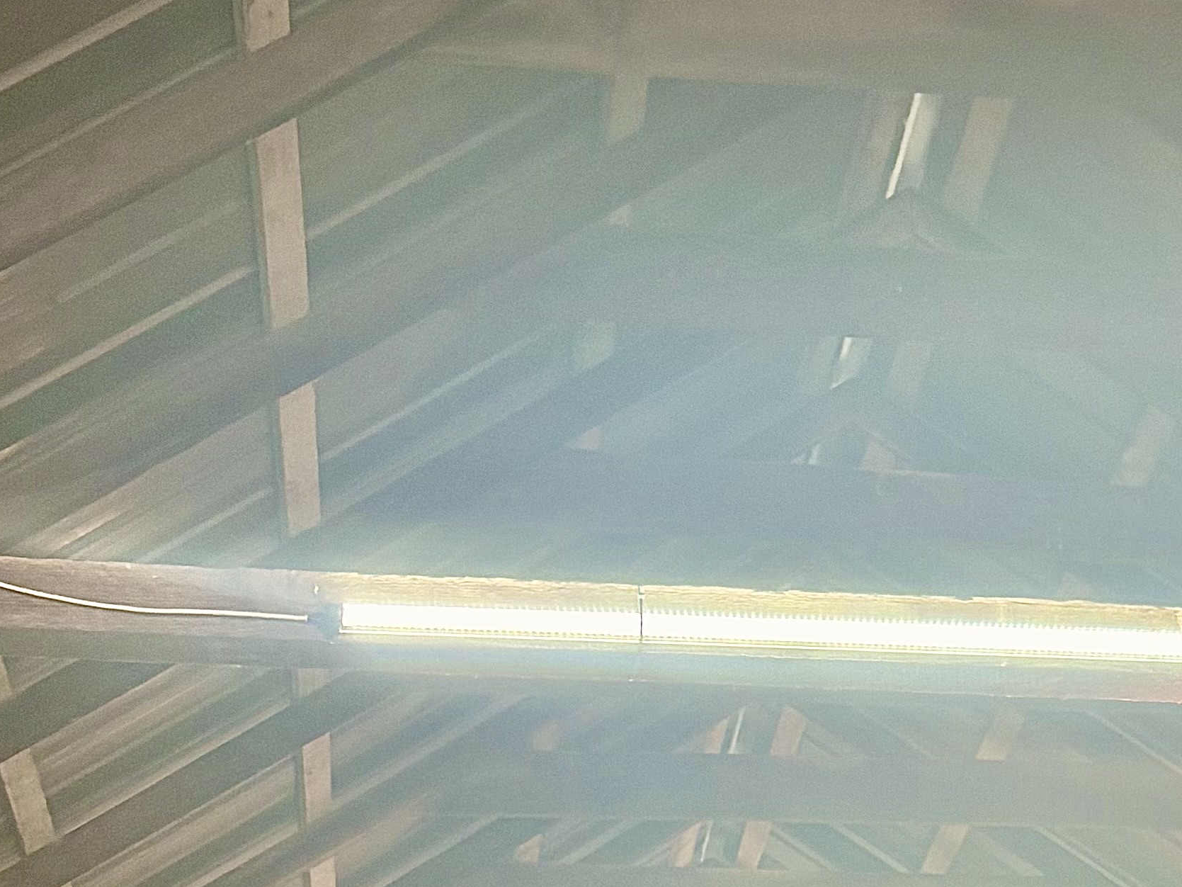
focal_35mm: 89
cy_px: 1689
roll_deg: +1.1
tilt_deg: +4.3
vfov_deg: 14.3
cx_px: 852
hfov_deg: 21.9
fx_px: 3039
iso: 125
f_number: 1.6
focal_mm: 5.96
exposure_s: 1/120
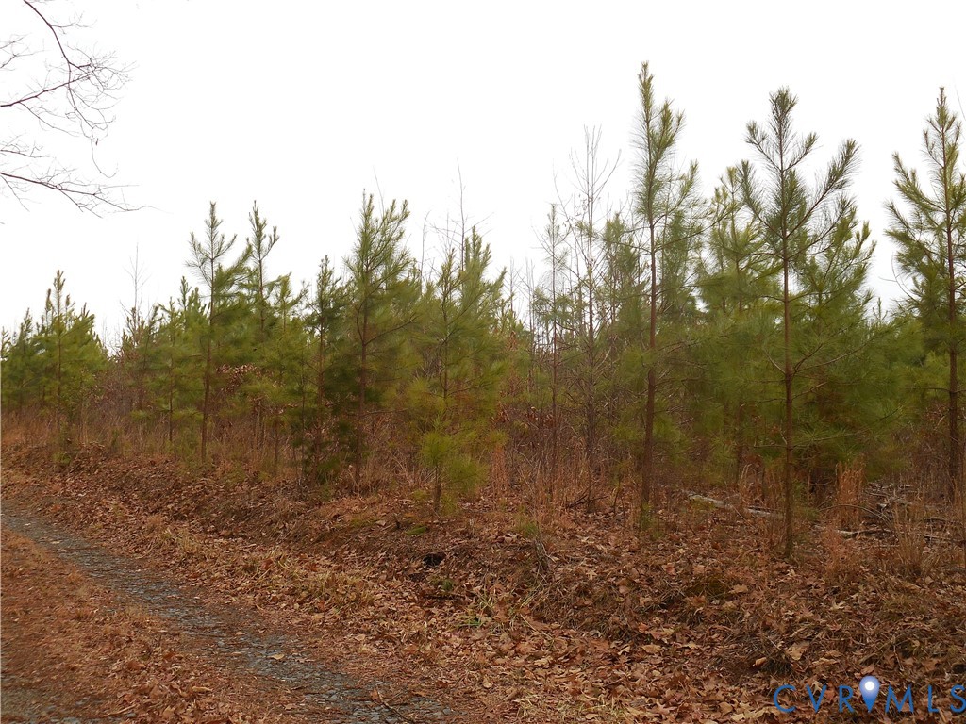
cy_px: 362
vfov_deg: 36.8
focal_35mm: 39
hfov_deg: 47.9
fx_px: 1088
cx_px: 483
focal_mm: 6.9
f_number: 4.5
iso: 125
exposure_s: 1/80
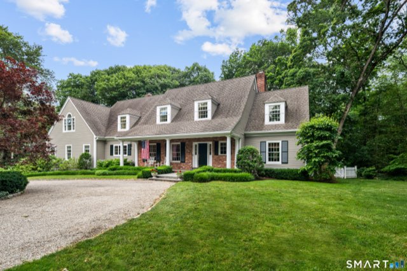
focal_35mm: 17
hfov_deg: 93.3
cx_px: 204
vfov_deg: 70.4
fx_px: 192
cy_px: 136
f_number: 9
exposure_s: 1/20
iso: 250
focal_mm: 17
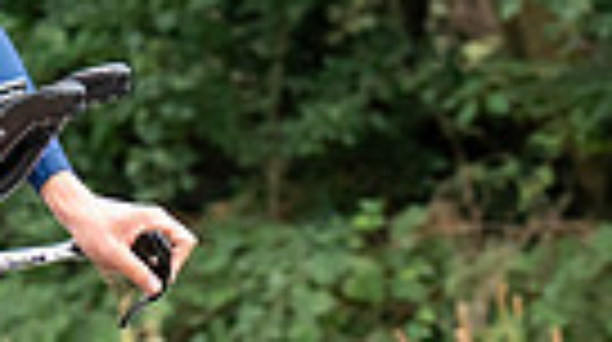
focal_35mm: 613
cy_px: 165
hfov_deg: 3.5
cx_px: -167
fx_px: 9932
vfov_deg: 2.0
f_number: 4
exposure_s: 1/1000
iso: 800
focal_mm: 70
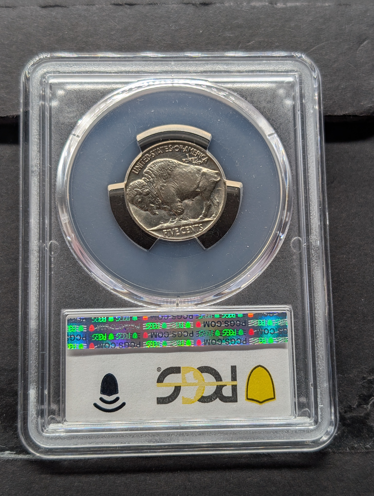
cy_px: 248
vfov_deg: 38.9
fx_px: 704
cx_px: 187
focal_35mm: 49
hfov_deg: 29.7
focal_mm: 6.9
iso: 19
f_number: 1.68
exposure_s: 1/39.4
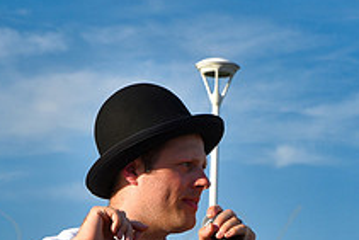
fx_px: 1916
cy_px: 280
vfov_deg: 7.1
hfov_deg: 10.7
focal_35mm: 192
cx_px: 264
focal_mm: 70
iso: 200
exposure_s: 1/320
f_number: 9
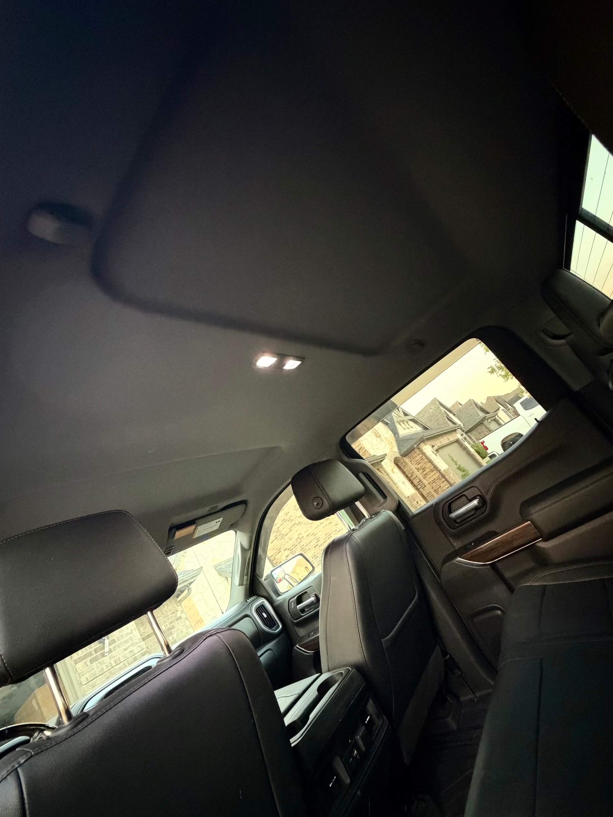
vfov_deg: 94.4
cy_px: 429
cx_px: 316
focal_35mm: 16
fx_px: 378
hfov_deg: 78.1
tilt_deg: +18.0
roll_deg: +37.4
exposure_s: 1/41
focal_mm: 2.22
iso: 1250
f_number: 2.2
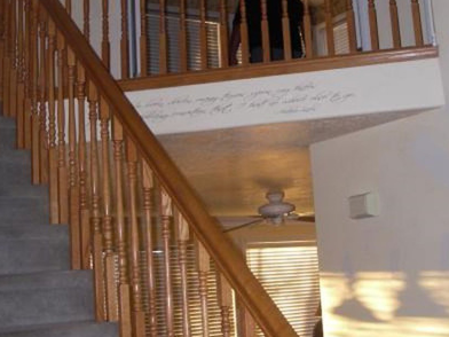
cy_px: 104
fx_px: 804
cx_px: 269
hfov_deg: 31.1
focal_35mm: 62
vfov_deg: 23.5
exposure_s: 1/40
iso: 200
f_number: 3.3
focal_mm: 6.3
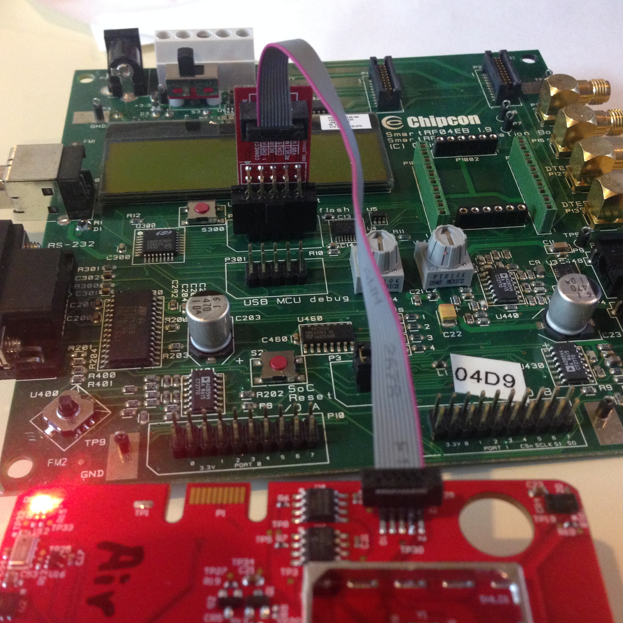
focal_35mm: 39
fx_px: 794
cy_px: 312
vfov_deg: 42.8
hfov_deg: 42.8
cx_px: 299
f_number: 2.4
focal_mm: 4.12
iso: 320
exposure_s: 1/20
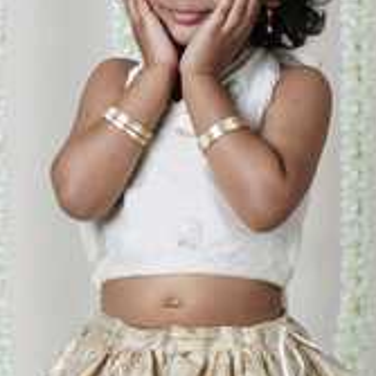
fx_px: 2298
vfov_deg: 9.3
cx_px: 212
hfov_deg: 9.4
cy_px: 366
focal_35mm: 187
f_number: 8
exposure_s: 1/160
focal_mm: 70
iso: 125
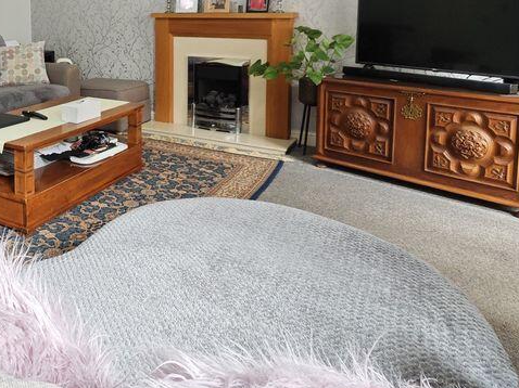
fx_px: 450
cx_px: 60
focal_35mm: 30
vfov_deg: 43.4
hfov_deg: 53.2
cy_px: 52
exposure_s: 1/33.3
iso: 160
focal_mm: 2.03
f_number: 1.8
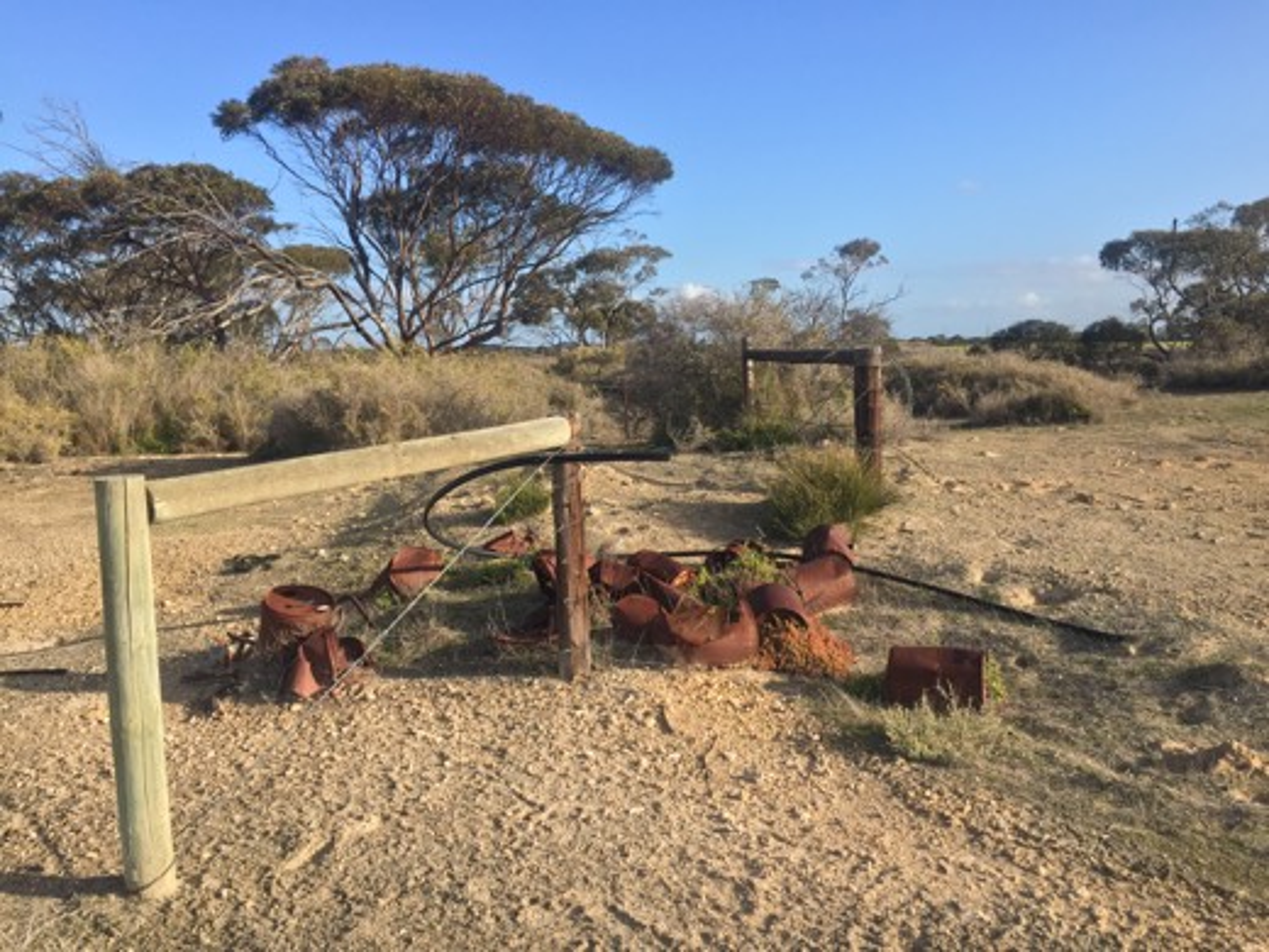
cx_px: 634
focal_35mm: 29
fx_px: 1063
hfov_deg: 61.7
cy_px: 476
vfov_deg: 48.2
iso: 32
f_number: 2.2
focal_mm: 4.15
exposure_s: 1/1163
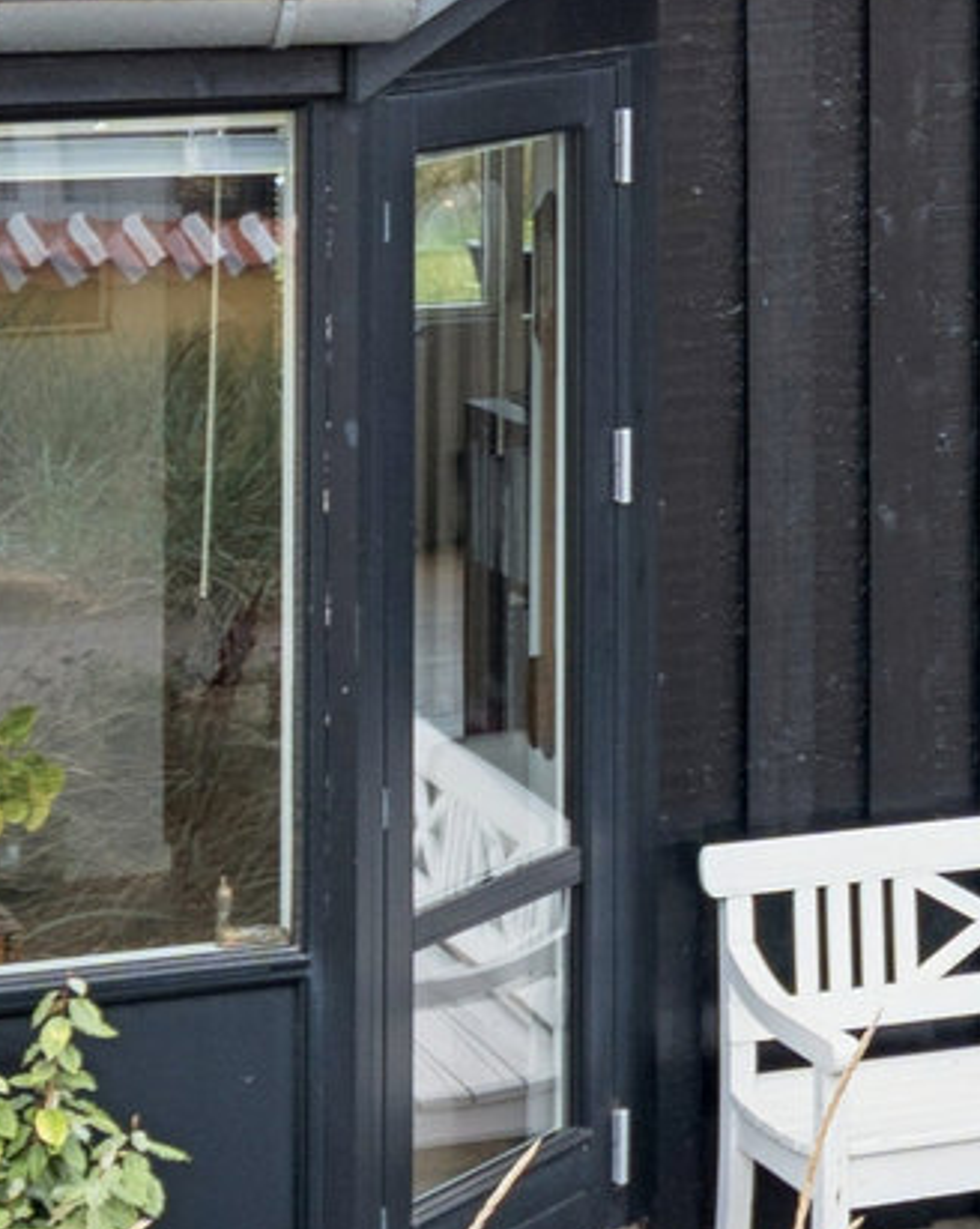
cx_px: 1784
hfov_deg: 10.1
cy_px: 194
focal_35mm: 144
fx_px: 5229
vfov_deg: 13.3
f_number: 5
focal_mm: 21
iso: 125
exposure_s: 1/160
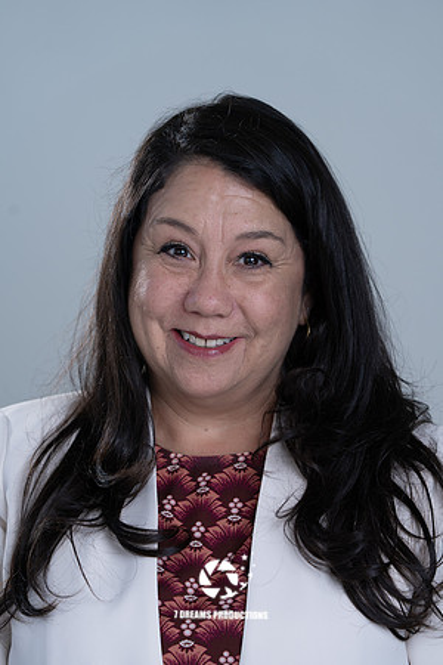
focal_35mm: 156
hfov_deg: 8.8
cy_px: 332
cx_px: 222
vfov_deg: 13.2
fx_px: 2879
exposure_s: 1/200
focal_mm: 156
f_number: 5.6
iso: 160
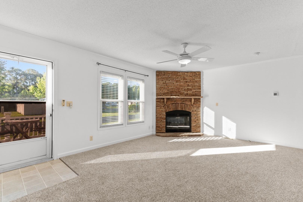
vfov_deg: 77.3
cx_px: 152
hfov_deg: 100.4
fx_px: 126
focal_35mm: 15
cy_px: 101
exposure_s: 1/30
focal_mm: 10
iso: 100
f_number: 4.5
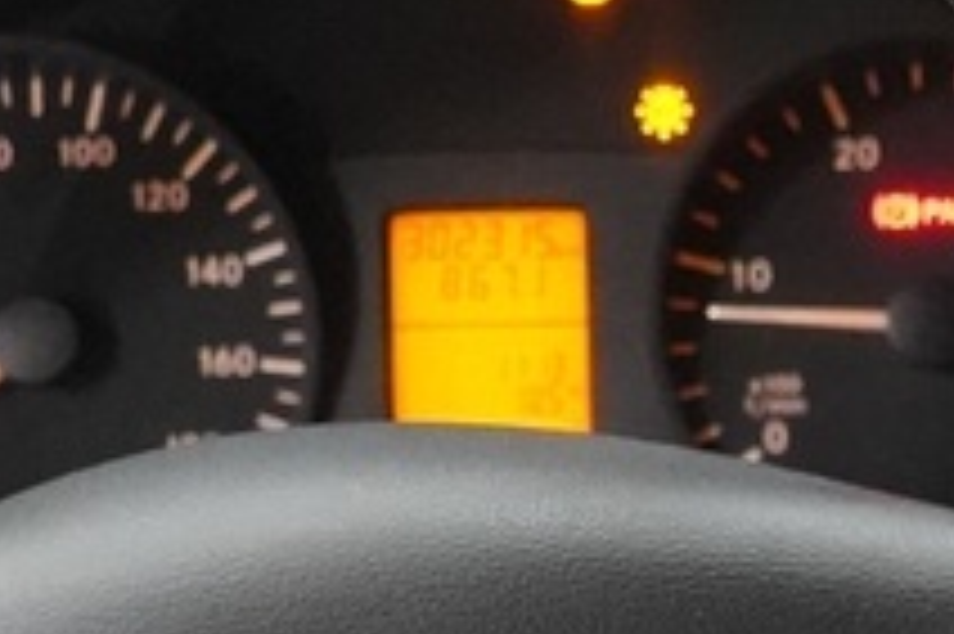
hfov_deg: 9.0
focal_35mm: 222
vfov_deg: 6.1
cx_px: 1539
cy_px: 886
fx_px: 5878
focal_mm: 29
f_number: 5
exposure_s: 1/40
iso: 8000
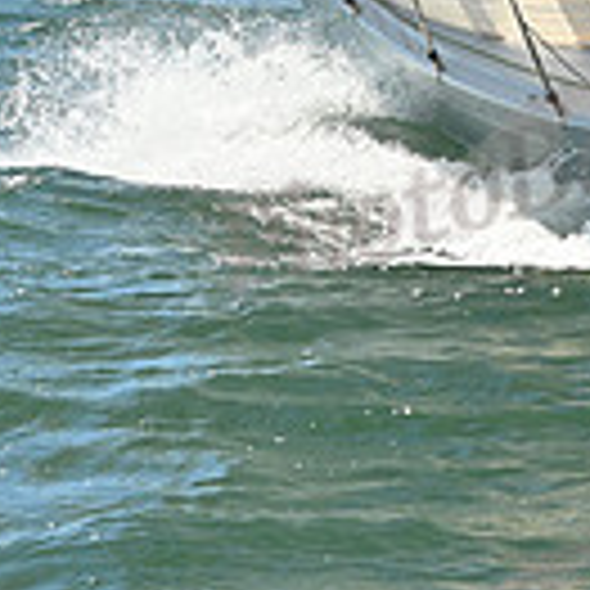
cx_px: 1090
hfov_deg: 6.5
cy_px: -119
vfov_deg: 6.6
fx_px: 5071
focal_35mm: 263
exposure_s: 1/1250
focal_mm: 70
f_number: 6.3
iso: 320
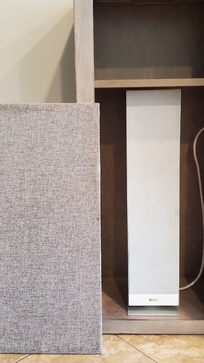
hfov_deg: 40.1
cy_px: 182
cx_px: 115
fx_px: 279
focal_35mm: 29
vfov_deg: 66.1
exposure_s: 1/40
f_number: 1.5
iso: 320
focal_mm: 4.3
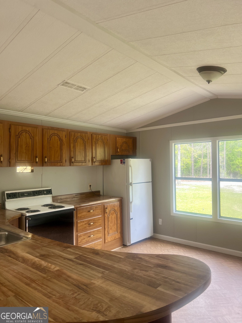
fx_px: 242
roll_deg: +2.1
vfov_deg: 67.3
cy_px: 162
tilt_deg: +3.2
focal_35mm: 26
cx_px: 121
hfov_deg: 53.1
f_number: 1.5
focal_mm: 5.7
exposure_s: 1/121
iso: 64
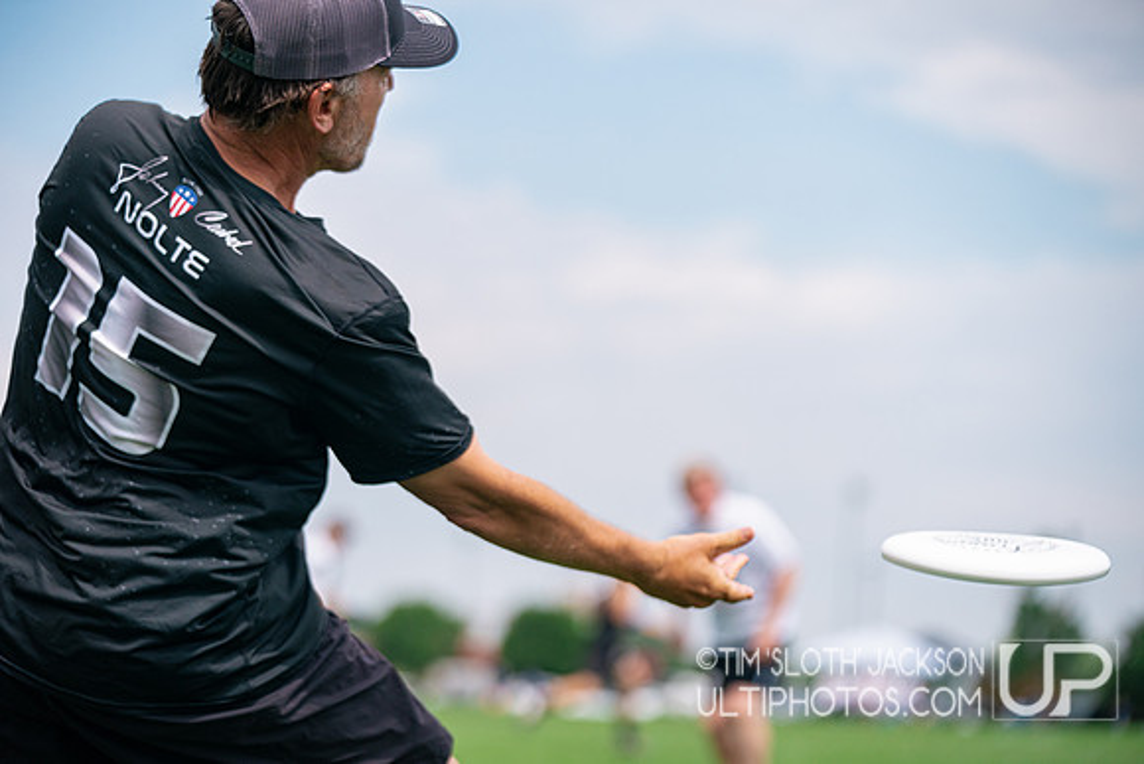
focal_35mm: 111
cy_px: 382
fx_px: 3528
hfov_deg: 18.4
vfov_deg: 12.3
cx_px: 572
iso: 640
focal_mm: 111
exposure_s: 1/10000
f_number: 2.8
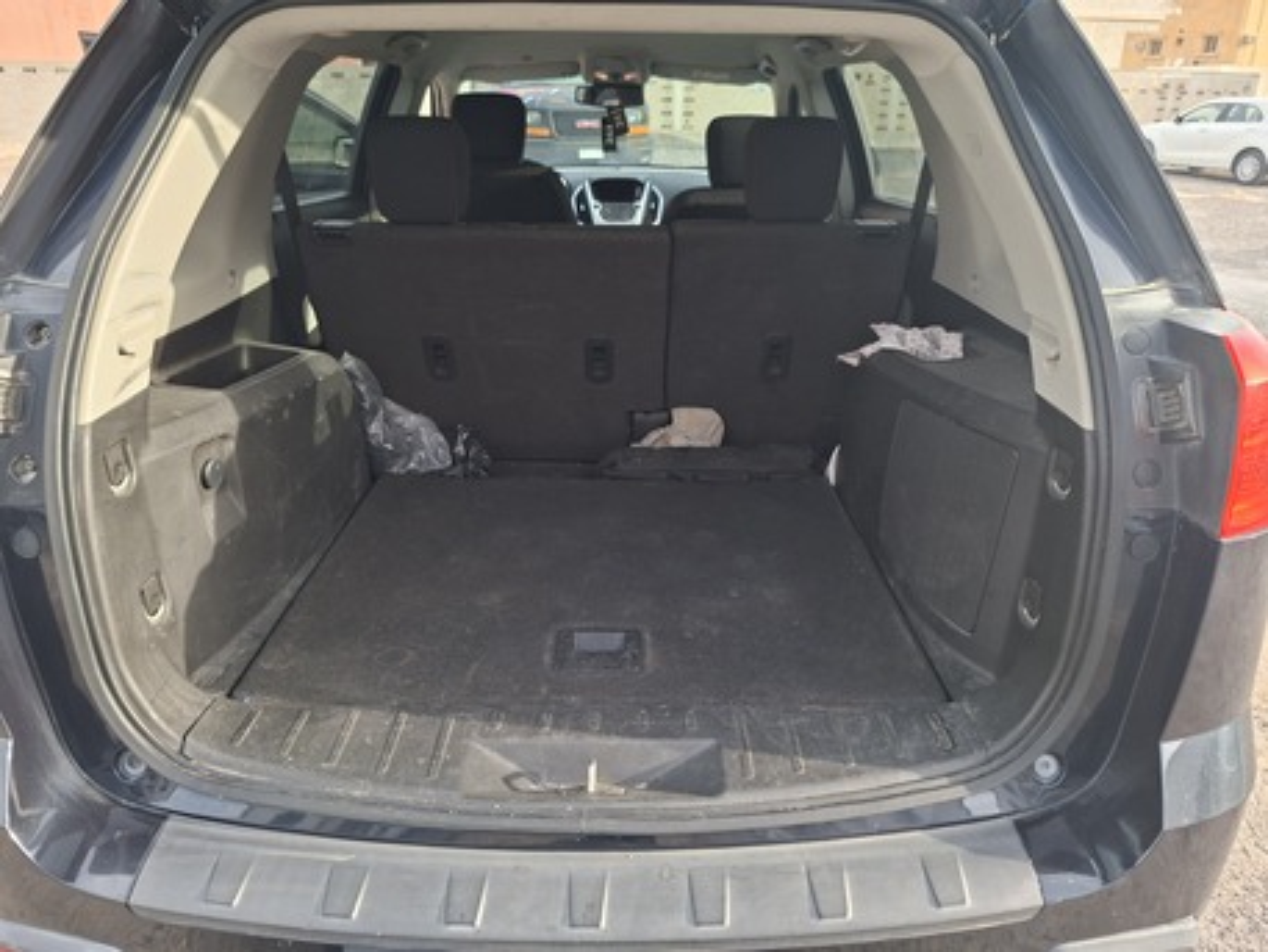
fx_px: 843
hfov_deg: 73.9
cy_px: 476
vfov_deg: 58.9
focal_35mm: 23
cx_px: 634
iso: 50
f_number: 1.8
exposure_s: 1/198
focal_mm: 5.54
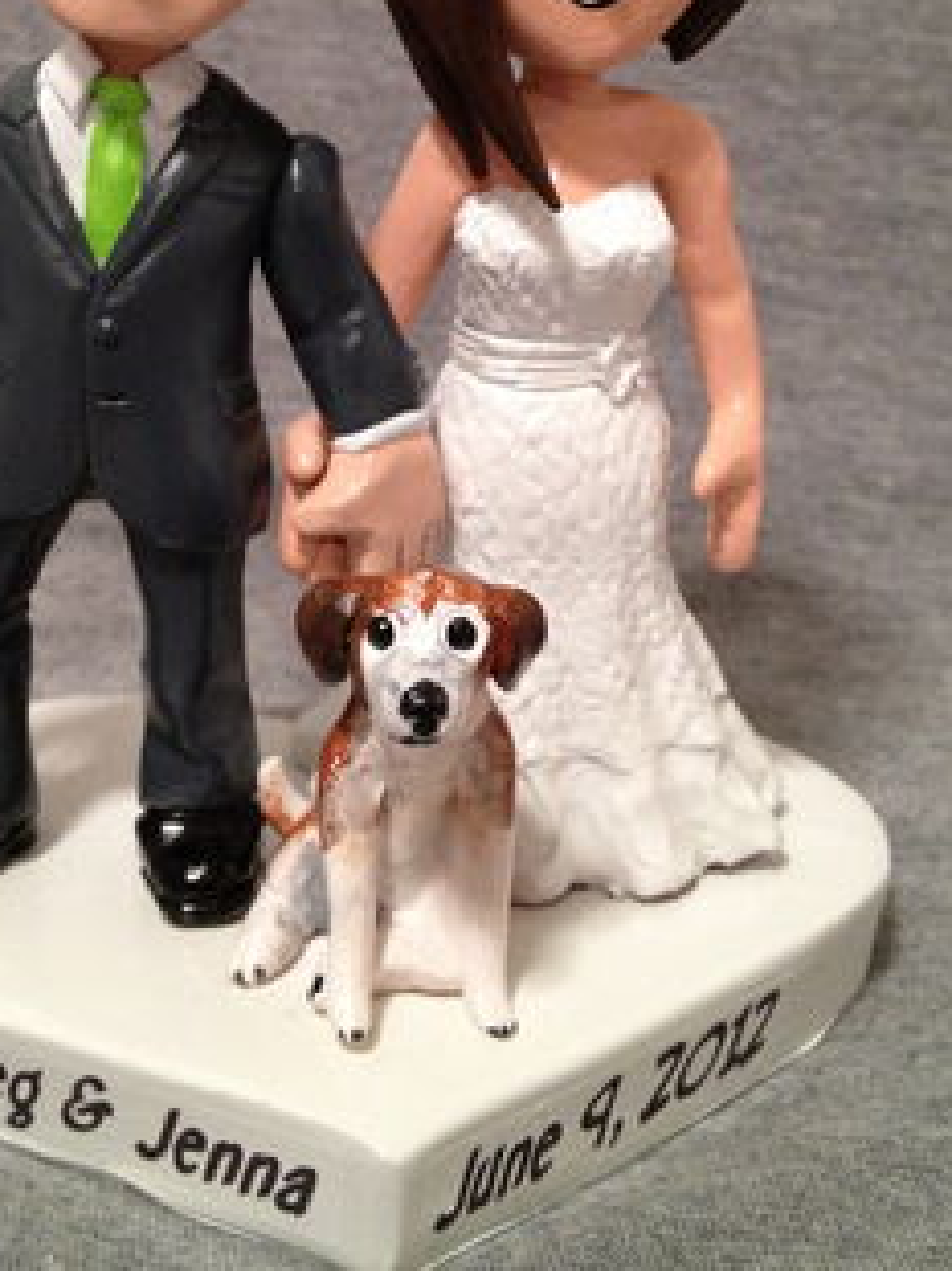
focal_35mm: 54
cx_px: 396
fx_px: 1981
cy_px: 356
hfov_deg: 27.0
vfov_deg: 35.0
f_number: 2.4
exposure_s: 1/20
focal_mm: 4.28
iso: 320
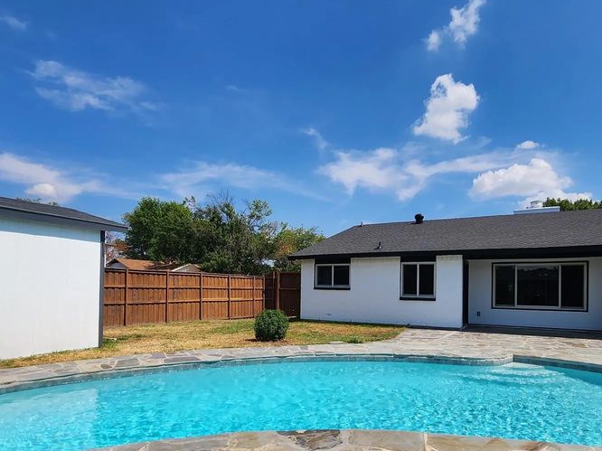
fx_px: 348
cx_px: 325
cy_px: 284
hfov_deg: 81.6
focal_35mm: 20
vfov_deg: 64.9
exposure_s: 1/3531
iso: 50
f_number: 2.2
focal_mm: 2.2
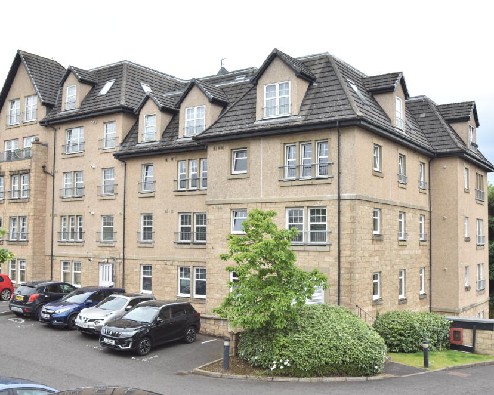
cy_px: 198
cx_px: 256
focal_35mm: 37
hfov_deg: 49.6
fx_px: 535
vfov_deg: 40.5
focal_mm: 21
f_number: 5
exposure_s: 1/200
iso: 100
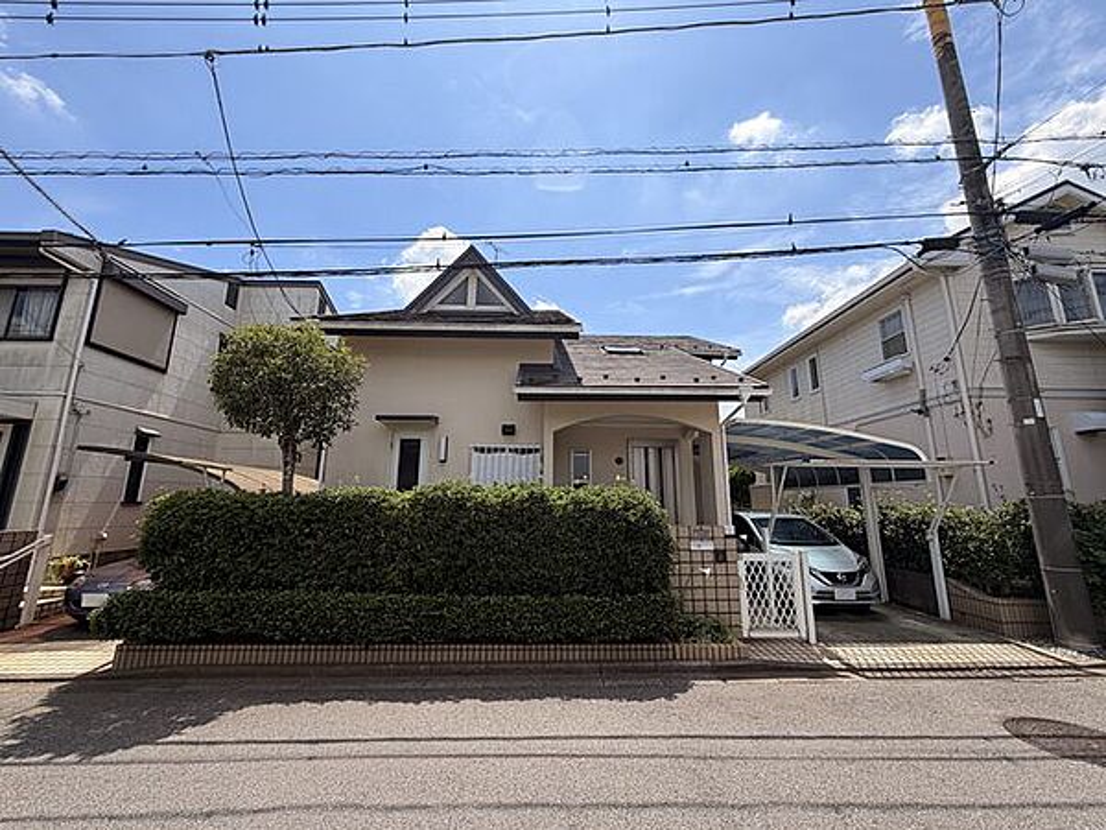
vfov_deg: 85.7
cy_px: 415
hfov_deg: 102.1
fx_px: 447
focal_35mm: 14
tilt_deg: +11.7
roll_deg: +0.5
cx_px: 553
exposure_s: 1/876
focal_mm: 2.22
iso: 20
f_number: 2.2
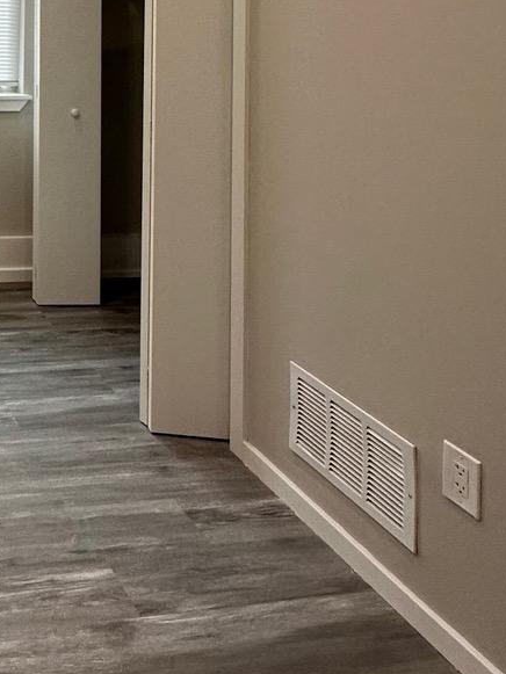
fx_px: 721
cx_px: -138
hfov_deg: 30.9
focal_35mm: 37
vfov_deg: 42.3
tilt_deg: +0.7
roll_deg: -1.0
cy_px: -21
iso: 160
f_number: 2.2
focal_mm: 2.22
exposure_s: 1/120
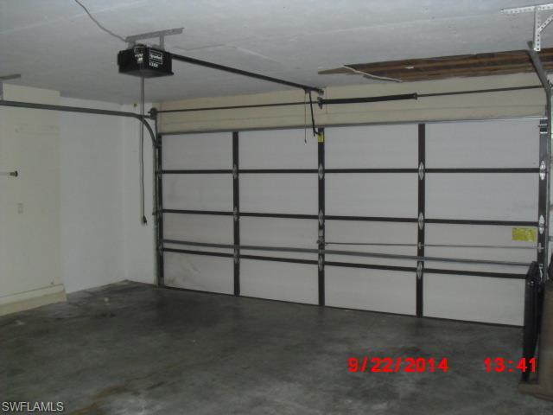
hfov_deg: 51.4
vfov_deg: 39.7
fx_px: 575
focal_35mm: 36
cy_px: 208
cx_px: 276
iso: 400
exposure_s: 1/60
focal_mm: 6.3
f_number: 3.1
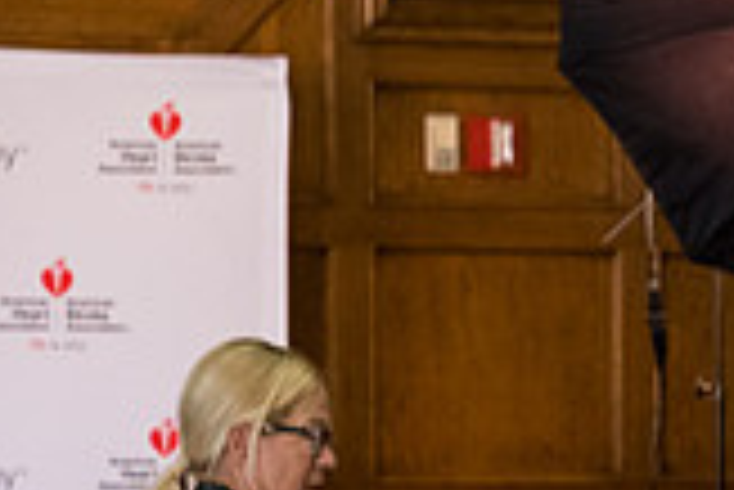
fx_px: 6040
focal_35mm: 296
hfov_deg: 6.8
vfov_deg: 4.6
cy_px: 802
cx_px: 1135
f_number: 4
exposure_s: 1/60
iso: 1600
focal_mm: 55
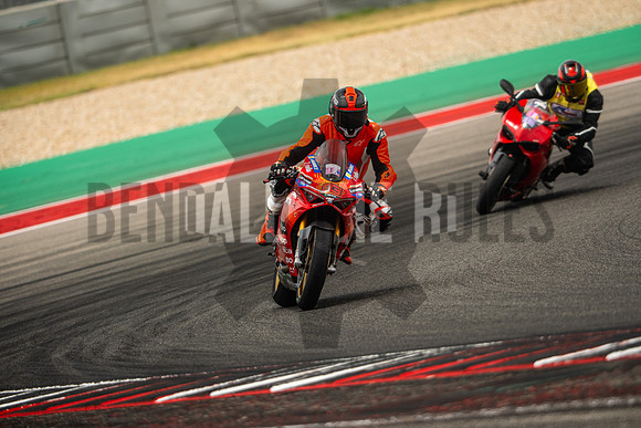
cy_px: 214
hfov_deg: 4.9
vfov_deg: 3.3
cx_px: 320
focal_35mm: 420
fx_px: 7480
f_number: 2.8
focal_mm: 280
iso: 320
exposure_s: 1/2000
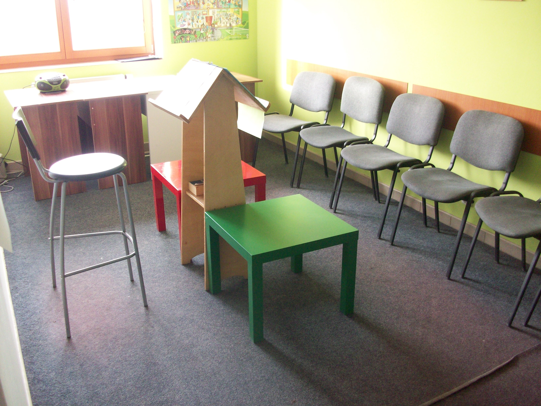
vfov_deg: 41.8
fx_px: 531
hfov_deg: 54.0
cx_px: 270
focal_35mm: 34
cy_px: 203
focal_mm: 5.7
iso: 160
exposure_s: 1/9.27
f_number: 2.8
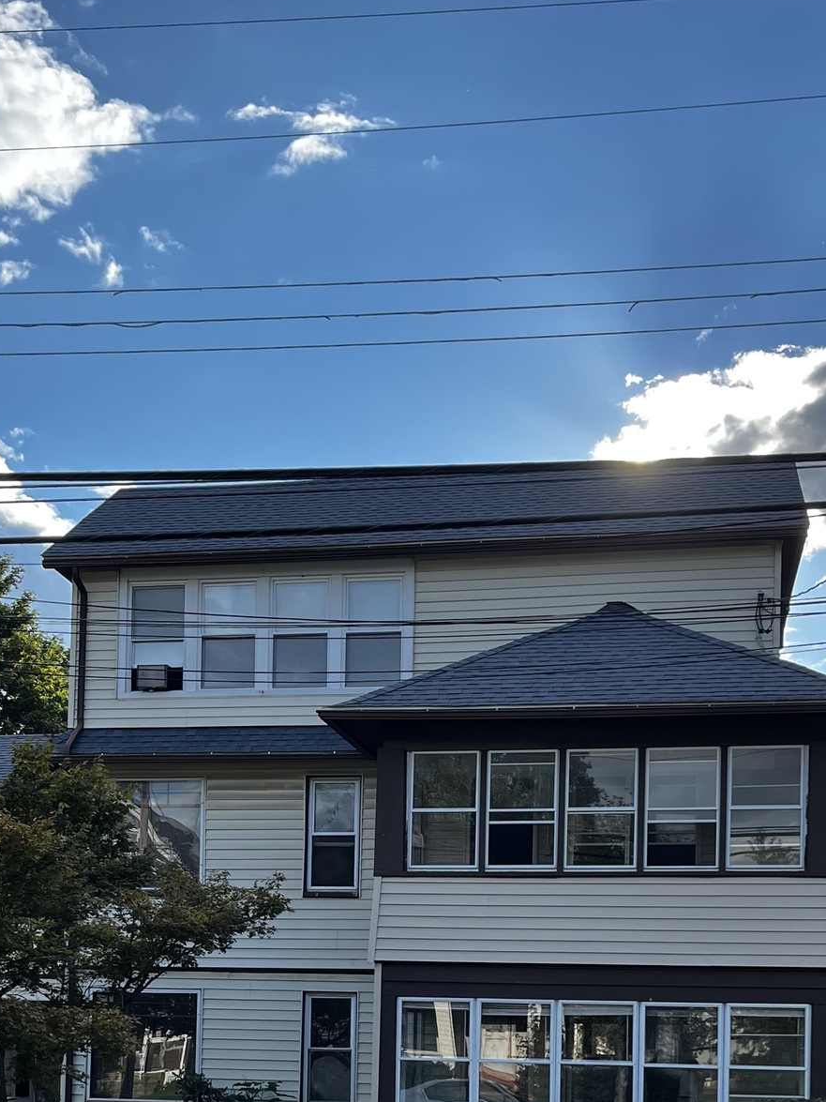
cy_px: 990
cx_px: 377
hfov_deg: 28.5
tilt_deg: +3.0
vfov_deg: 35.3
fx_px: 1623
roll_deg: -0.6
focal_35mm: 51
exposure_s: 1/1536
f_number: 1.6
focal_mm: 5.1
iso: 50
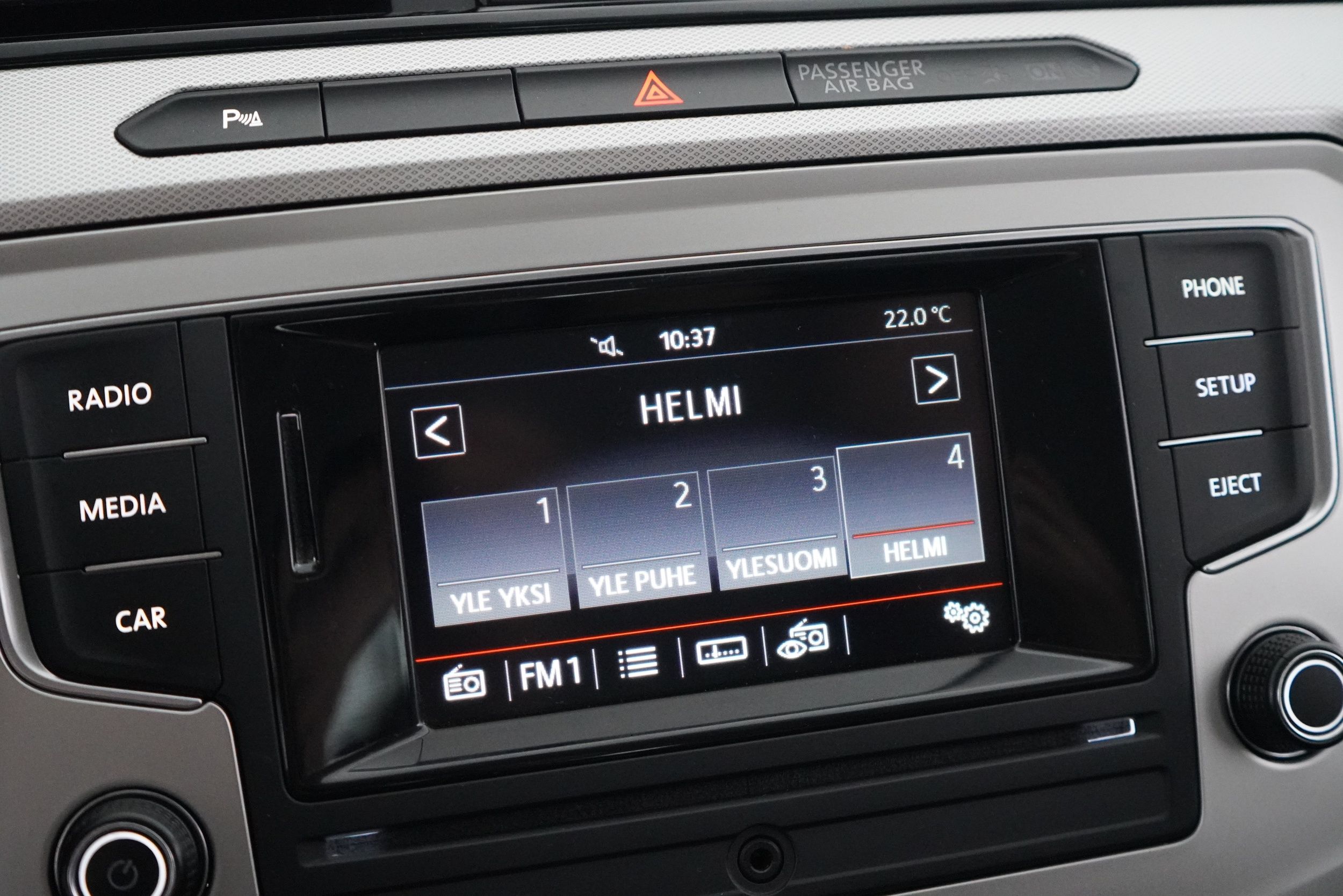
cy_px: 448
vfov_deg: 31.9
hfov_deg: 46.4
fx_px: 1567
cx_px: 672
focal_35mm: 42
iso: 6400
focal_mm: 28
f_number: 3.5
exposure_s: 1/40
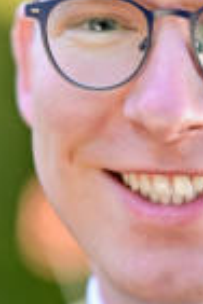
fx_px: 2191
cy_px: 183
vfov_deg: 8.0
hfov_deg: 5.3
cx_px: 214
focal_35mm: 259
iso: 100
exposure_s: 1/500
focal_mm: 85
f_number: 1.8
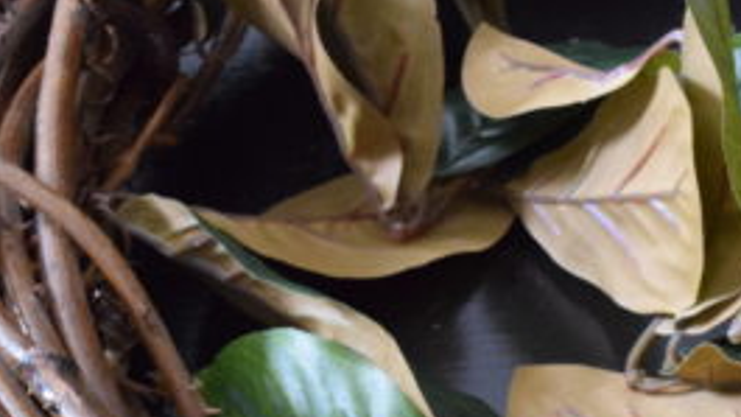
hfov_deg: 22.8
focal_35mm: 92
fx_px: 1807
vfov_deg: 12.9
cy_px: 455
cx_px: 607
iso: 6400
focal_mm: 31
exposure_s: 1/25
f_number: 13
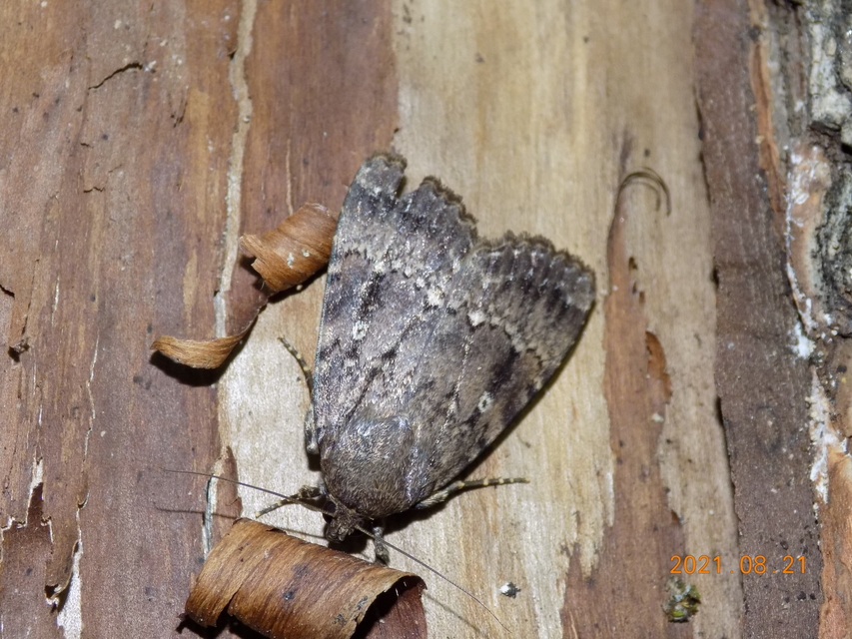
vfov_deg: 12.6
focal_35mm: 118
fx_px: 2905
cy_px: 320
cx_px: 426
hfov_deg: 16.7
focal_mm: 20.9
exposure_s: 1/30
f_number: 4.8
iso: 200
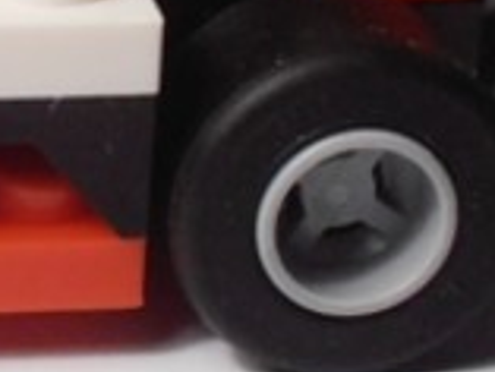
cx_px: -227
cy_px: -43
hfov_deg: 9.1
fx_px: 3034
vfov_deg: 7.0
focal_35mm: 212
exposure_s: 1/100
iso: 80
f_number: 3.9
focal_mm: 6.61
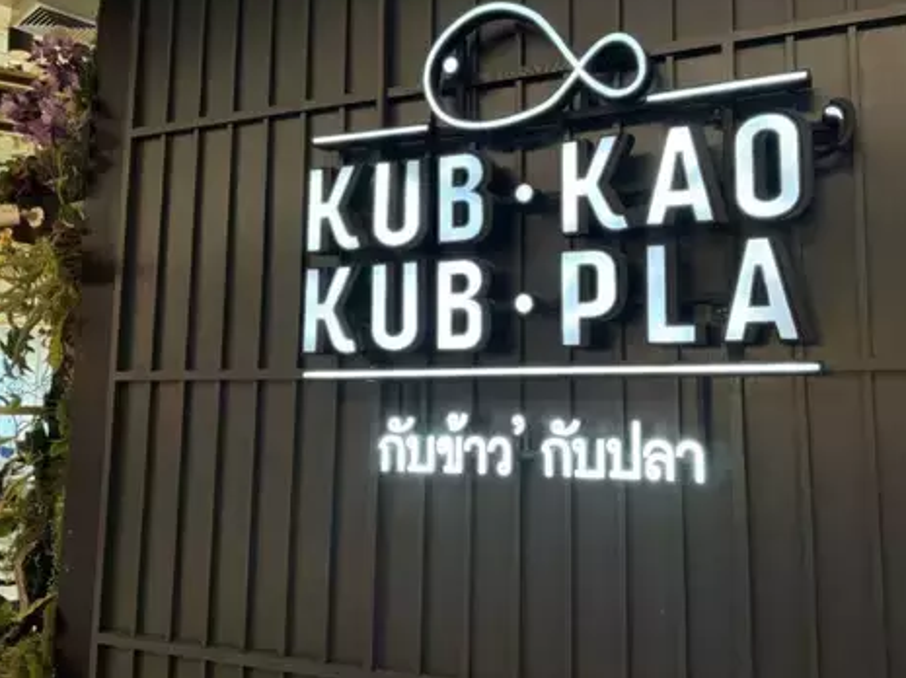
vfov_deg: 45.3
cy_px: 292
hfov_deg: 57.8
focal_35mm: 31
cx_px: 557
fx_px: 811
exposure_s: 1/100
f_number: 1.78
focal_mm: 6.76
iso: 125
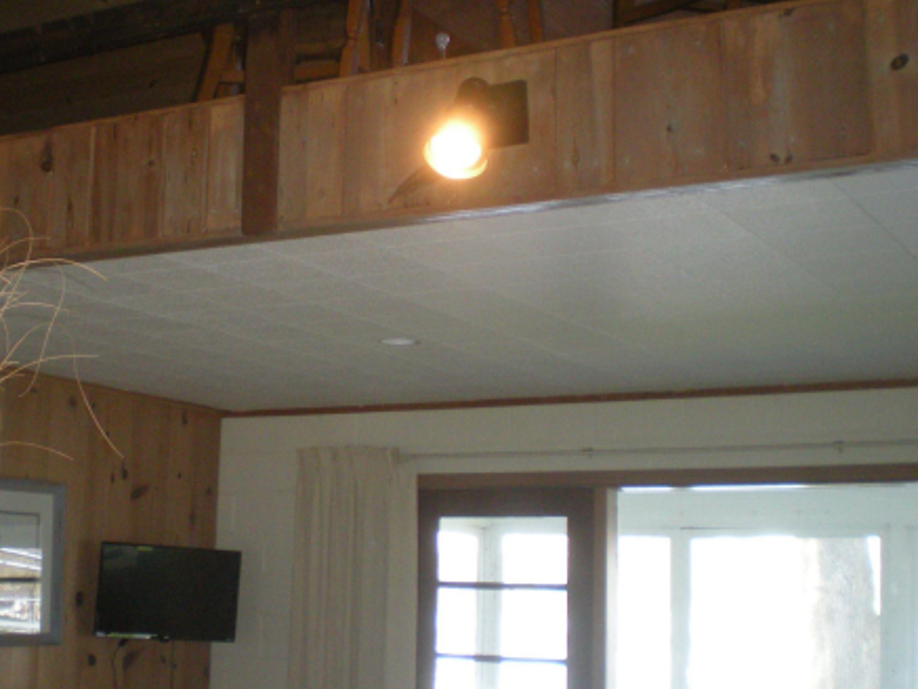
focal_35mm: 58
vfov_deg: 25.2
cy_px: 338
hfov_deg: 32.8
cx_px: 276
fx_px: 1539
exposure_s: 1/60
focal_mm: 6.3
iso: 272
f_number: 3.1
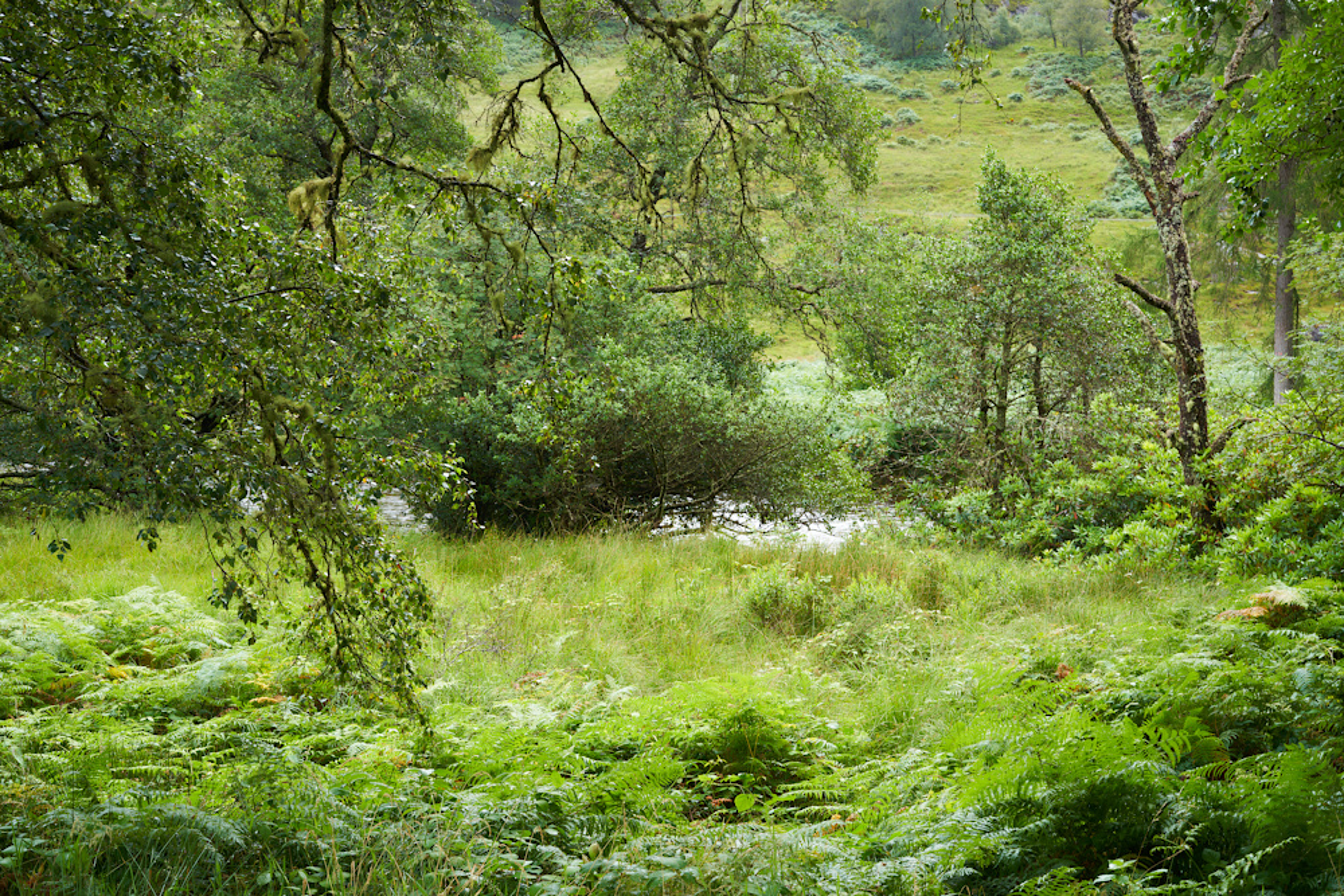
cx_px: 672
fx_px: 1867
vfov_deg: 27.0
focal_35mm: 50
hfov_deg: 39.6
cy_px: 448
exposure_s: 1/15
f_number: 11
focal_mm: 50
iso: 100
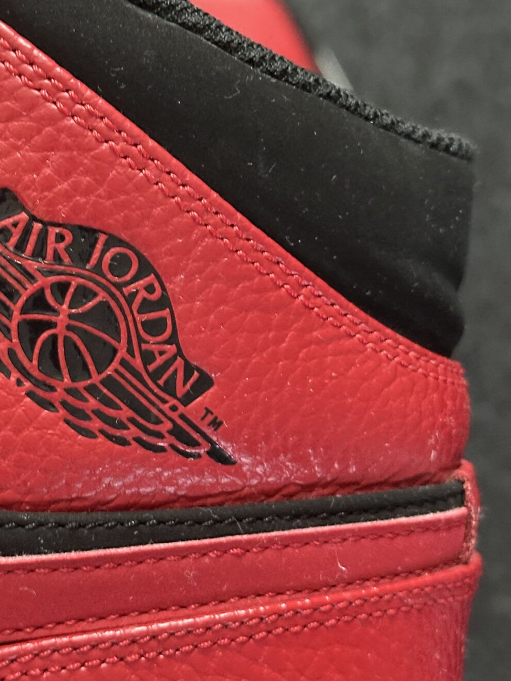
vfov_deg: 21.1
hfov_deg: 15.7
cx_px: 70
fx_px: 1830
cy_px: 307
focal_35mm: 93
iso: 500
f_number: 1.78
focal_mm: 6.86
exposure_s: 1/25
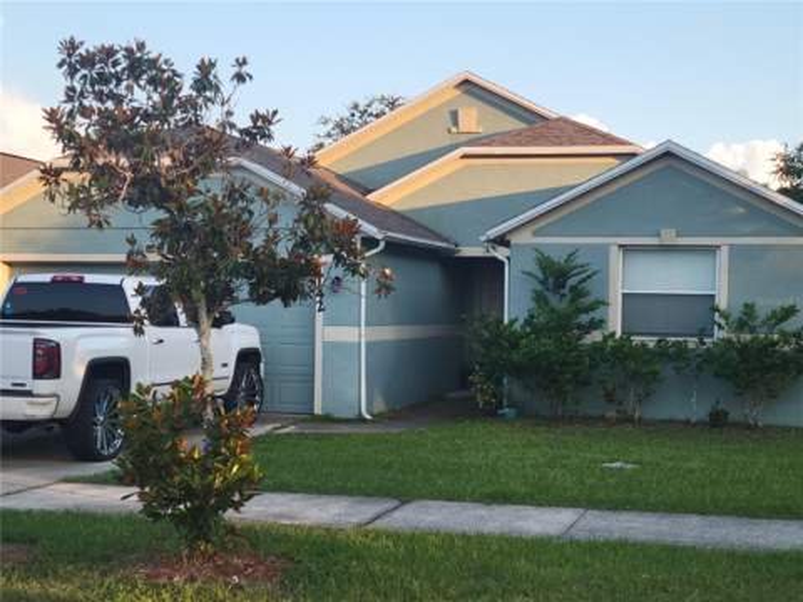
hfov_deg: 63.4
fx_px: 650
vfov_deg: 49.7
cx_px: 402
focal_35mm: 28
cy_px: 301
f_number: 2
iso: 25
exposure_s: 1/159
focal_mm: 5.9
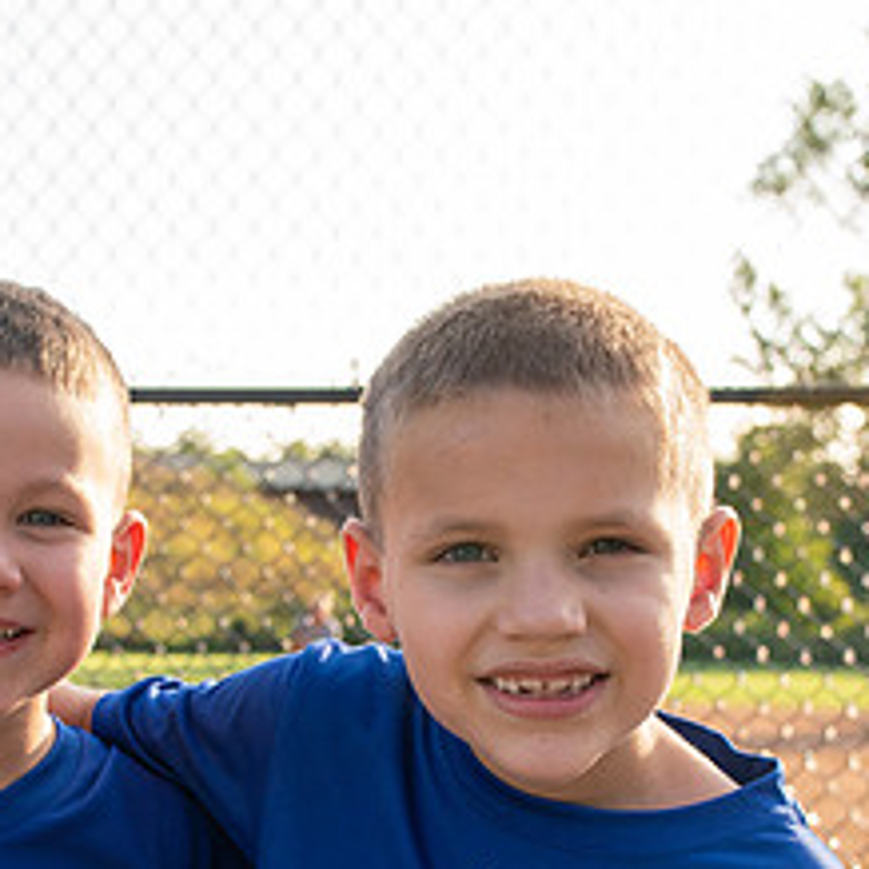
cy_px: 727
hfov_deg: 21.8
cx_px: 283
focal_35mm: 79
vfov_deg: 21.6
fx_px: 2244
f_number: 6.3
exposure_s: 1/250
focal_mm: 35
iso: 400
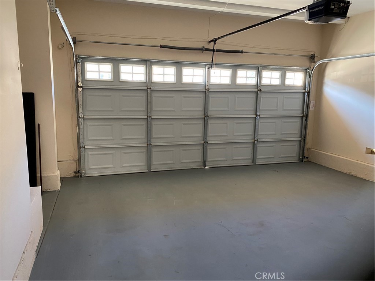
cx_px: 188
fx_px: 282
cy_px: 140
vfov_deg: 53.1
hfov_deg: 67.3
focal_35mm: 26
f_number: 1.8
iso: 250
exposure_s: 1/60
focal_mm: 4.25
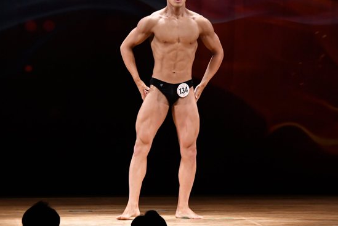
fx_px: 2676
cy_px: 110
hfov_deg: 7.2
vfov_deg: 4.8
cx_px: 167
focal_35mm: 285
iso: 3200
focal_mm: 135
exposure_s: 1/400
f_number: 5.6
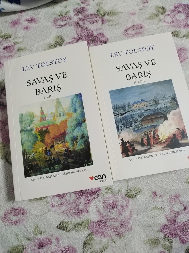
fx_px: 189
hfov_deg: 53.1
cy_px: 126
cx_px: 94
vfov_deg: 67.3
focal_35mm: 26
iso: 427
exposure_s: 1/30
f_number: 1.8
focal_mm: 3.62
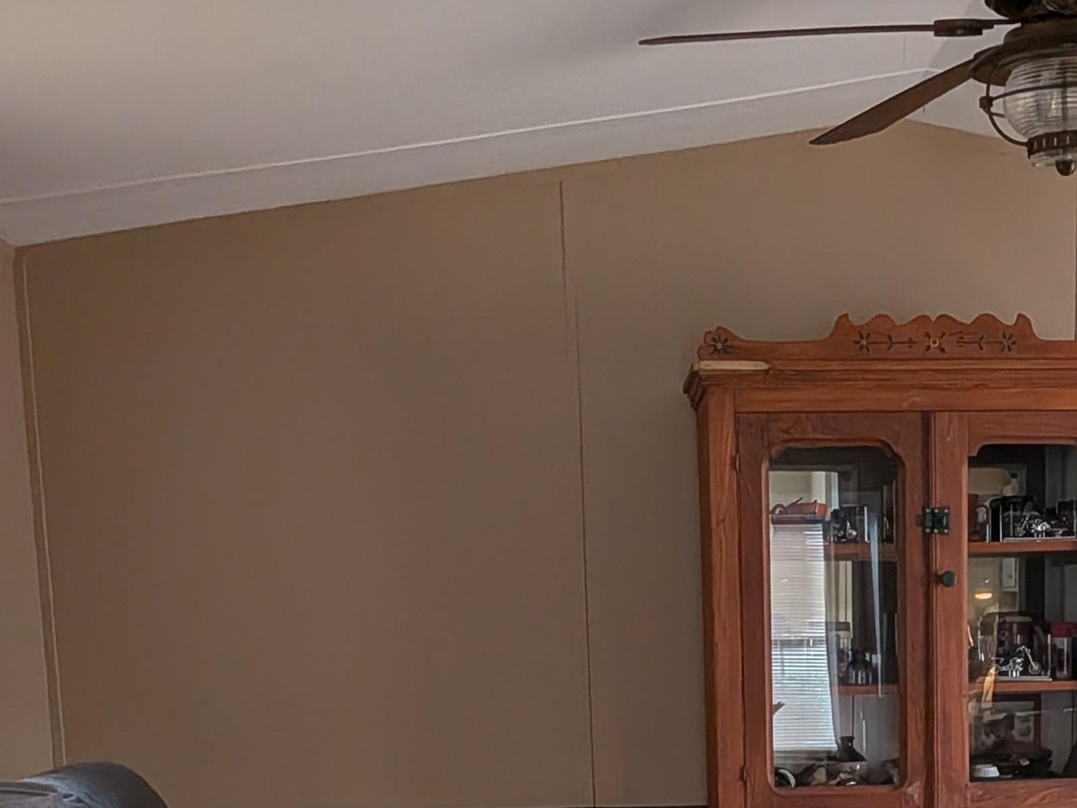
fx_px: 1835
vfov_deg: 23.4
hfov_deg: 32.1
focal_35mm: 59
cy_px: 873
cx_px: 806
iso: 29
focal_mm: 4.53
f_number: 1.7
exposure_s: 1/30
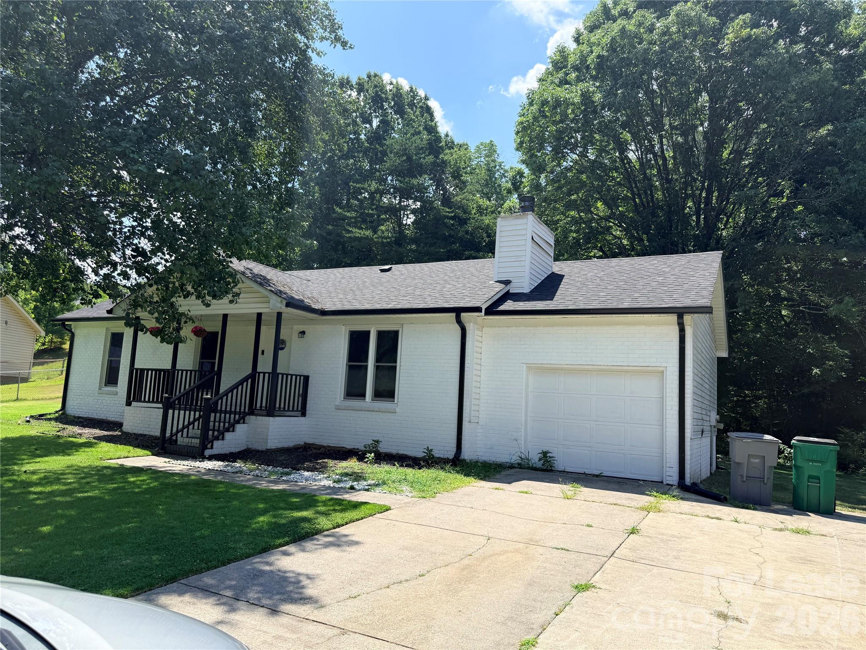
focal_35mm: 24
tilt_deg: +7.9
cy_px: 325
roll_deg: -3.5
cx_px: 433
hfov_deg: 71.6
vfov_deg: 56.8
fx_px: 600
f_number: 1.78
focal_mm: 6.76
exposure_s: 1/3584
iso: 80
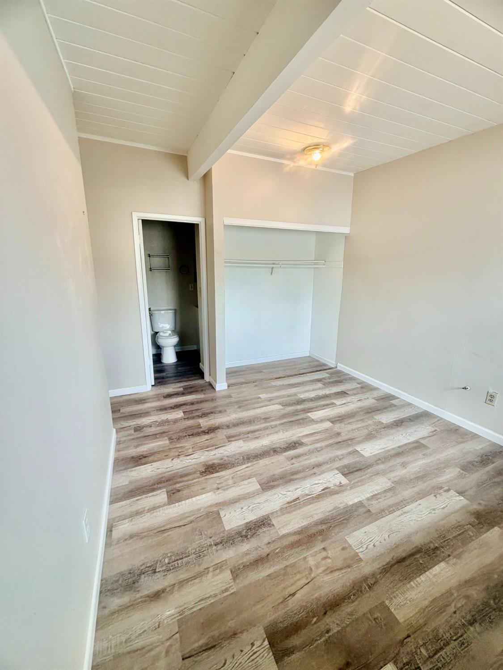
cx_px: 252
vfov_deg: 102.0
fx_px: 271
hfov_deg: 85.7
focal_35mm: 14
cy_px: 335
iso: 250
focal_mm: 2.22
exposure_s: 1/120
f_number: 2.2
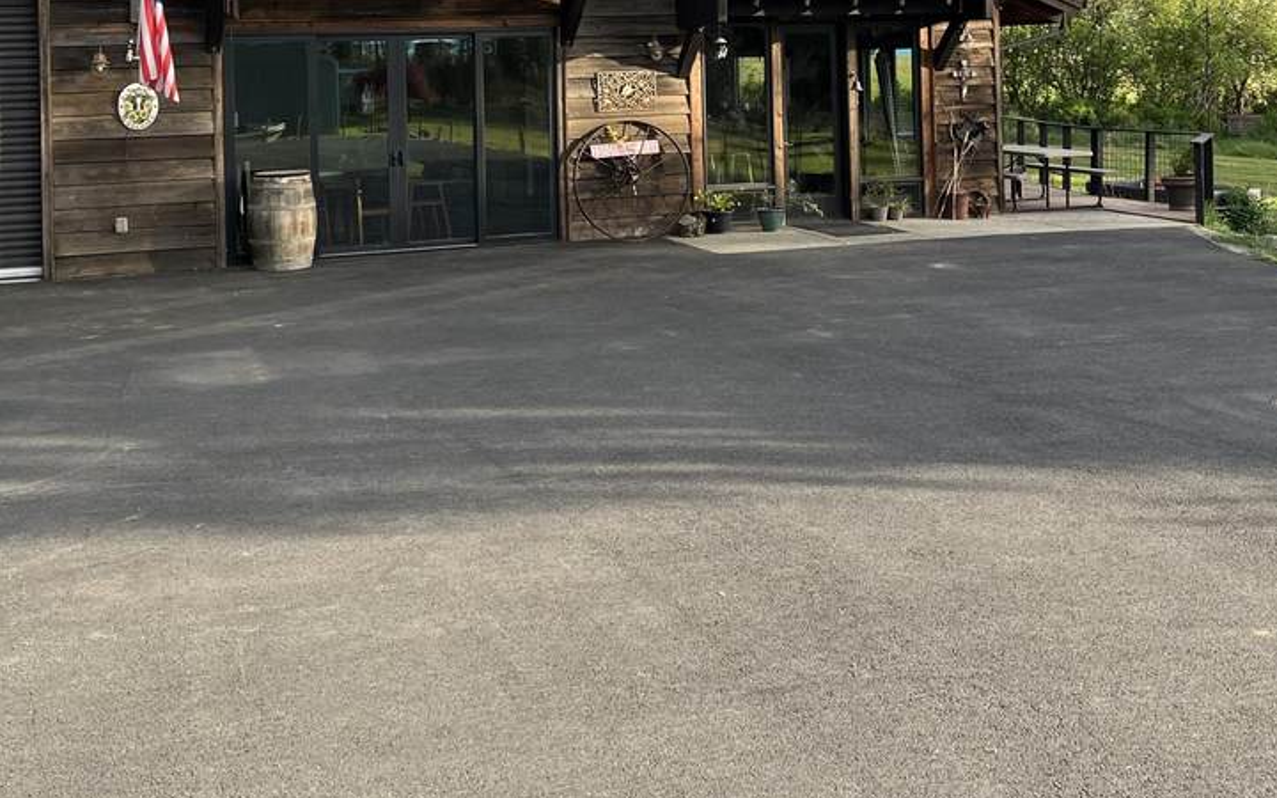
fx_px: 1705
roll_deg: +1.7
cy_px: 27
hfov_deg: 41.0
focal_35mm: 49
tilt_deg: +0.7
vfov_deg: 25.2
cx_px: 708
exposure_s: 1/871
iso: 50
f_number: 1.6
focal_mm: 5.1
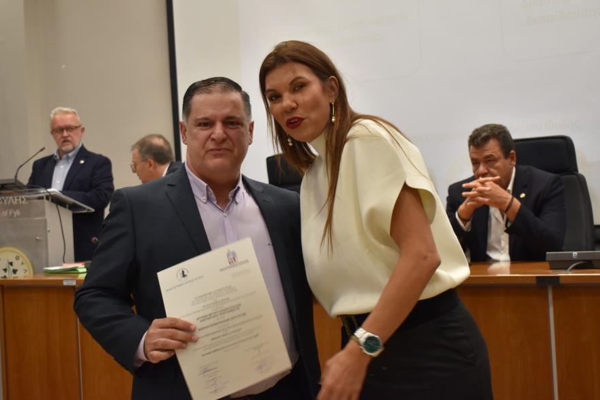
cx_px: 283
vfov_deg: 26.0
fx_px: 867
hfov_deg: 38.2
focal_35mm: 52
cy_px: 182
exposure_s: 1/160
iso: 800
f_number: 4.2
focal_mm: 30
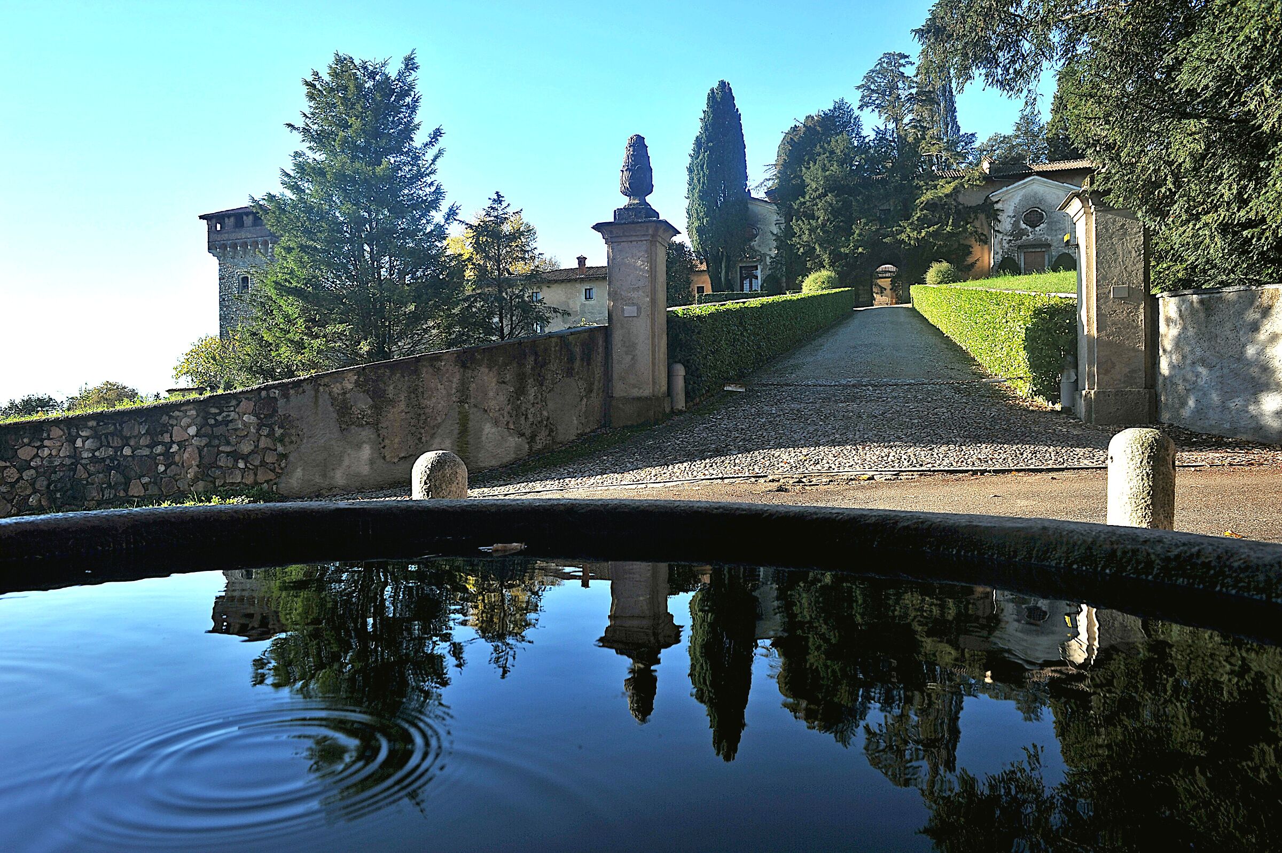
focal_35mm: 24
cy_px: 426
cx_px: 641
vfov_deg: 53.1
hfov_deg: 73.8
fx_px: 854
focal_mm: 24
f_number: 8
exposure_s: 1/320
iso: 200
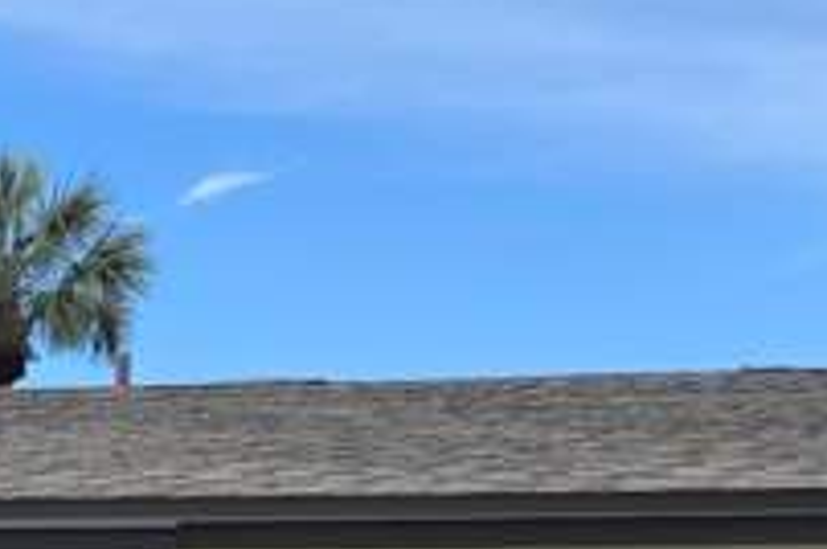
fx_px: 2179
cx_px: -708
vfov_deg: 13.9
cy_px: 682
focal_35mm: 95
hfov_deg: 17.2
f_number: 1.8
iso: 80
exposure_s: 1/4559
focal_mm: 5.4
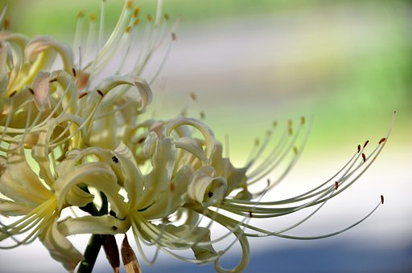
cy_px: 136
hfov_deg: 6.9
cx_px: 206
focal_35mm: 300
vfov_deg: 4.6
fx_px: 3429
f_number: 5.6
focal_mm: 200
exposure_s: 1/320
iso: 200
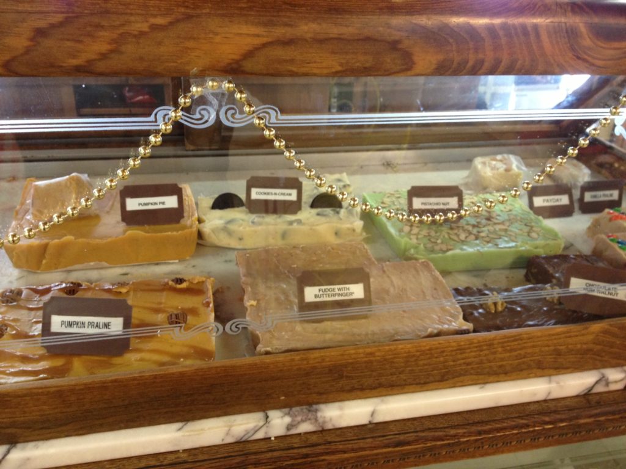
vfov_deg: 40.7
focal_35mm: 35
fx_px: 633
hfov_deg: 52.6
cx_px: 313
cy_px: 234
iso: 160
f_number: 2.4
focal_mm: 4.28
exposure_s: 1/20
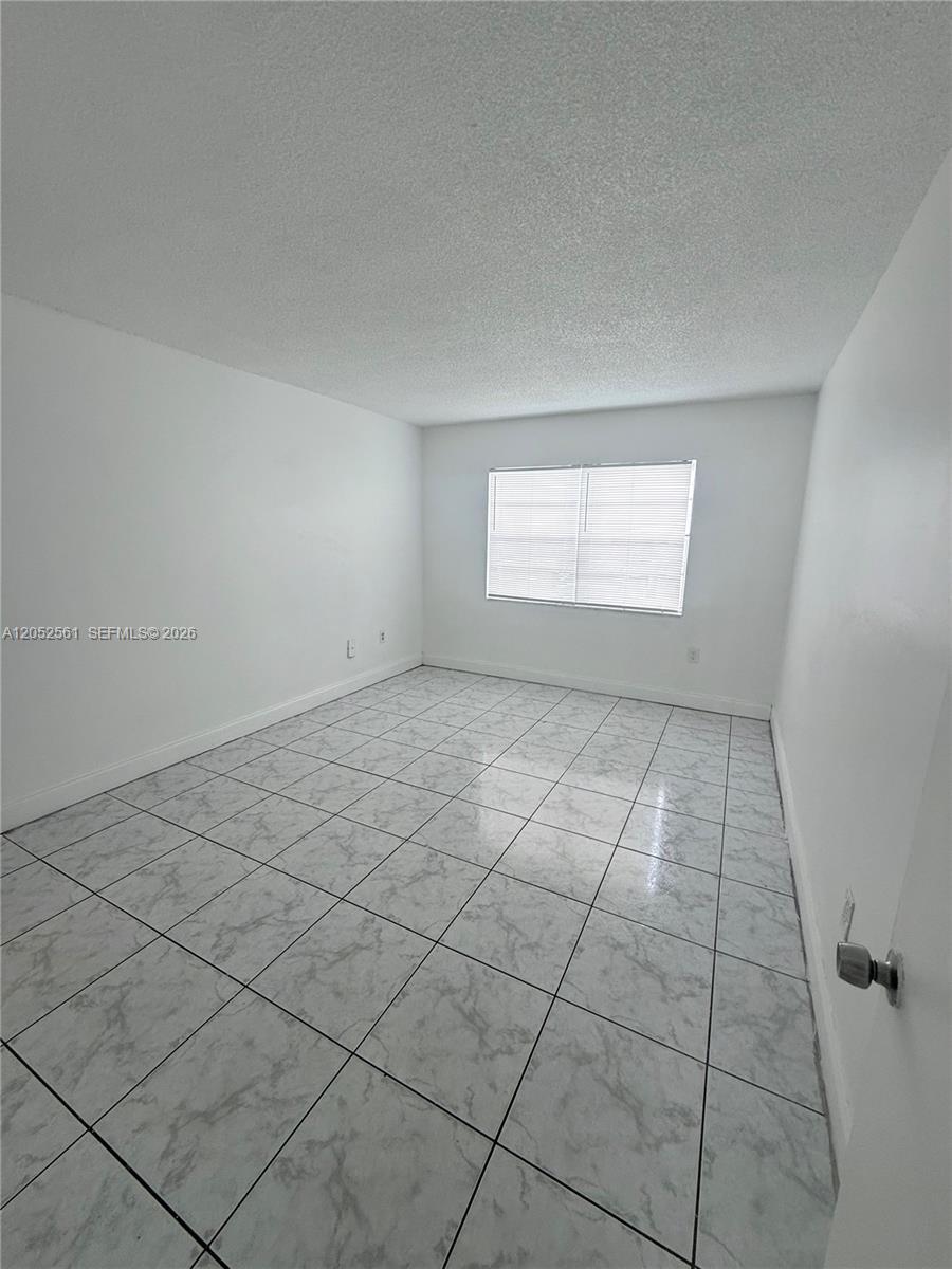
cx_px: 476
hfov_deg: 85.7
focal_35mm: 14
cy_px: 634
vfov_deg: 102.1
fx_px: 513
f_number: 2.2
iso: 100
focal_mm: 2.22
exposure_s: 1/120
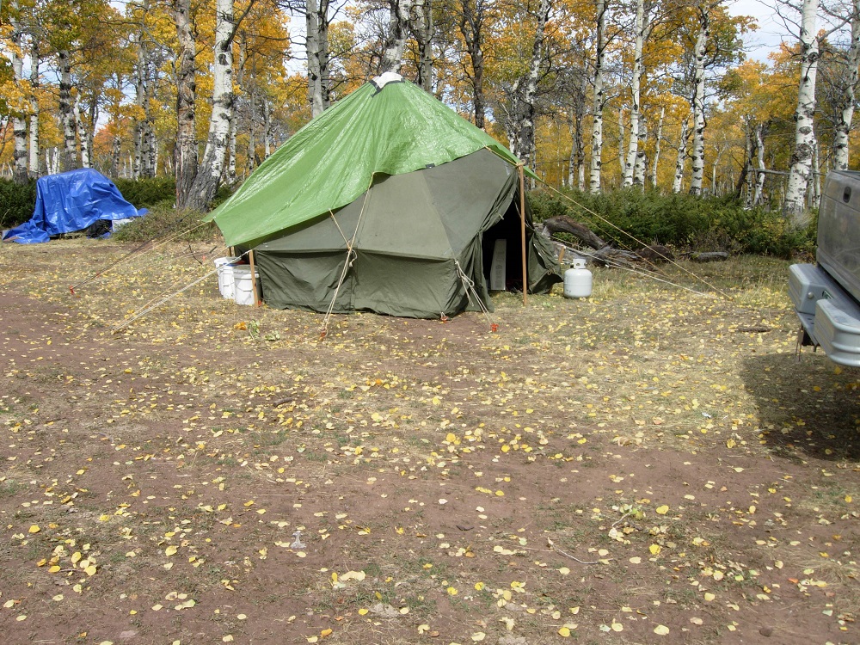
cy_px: 322
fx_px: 894
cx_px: 430
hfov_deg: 51.4
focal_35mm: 36
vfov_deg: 39.7
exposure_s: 1/222
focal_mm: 7.5
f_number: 5.4
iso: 50
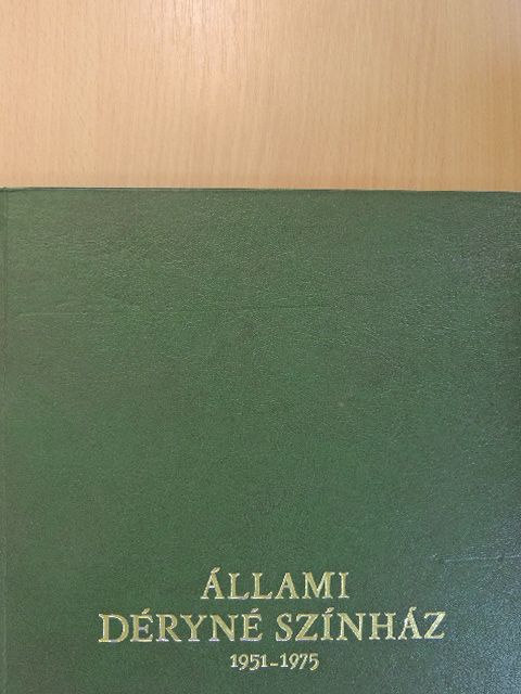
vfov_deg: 40.4
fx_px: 943
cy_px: 347
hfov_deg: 30.9
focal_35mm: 47
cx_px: 260
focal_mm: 8.3
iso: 400
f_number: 3.5
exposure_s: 1/30
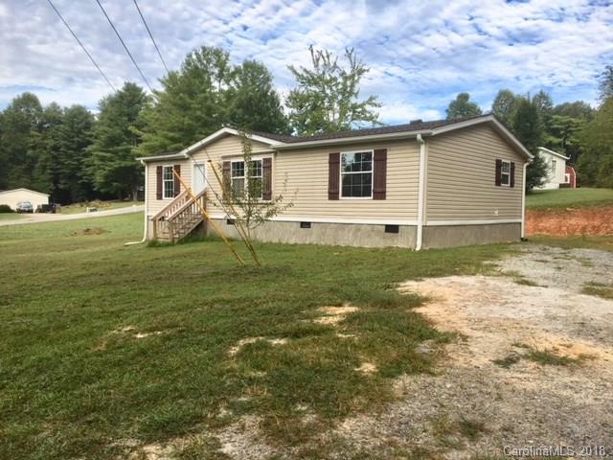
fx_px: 514
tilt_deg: -1.2
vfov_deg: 48.2
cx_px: 306
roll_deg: -1.4
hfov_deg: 61.7
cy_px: 230
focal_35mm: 29
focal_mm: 4.15
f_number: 2.2
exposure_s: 1/591
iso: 25
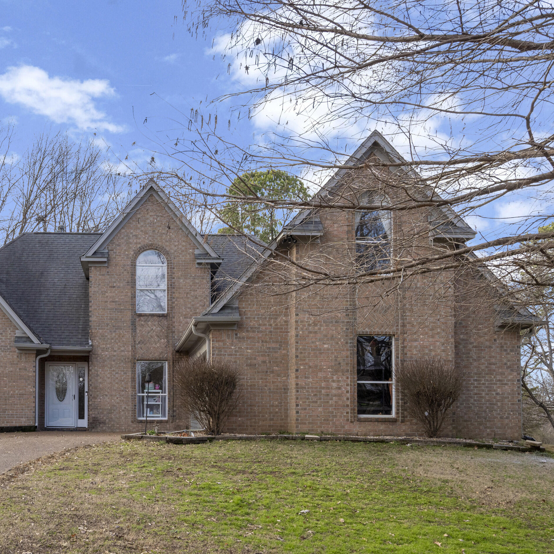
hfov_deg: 42.3
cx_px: 186
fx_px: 706
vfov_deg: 42.8
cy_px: 280
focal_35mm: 39
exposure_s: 1/500
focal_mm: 30
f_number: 9
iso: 1000
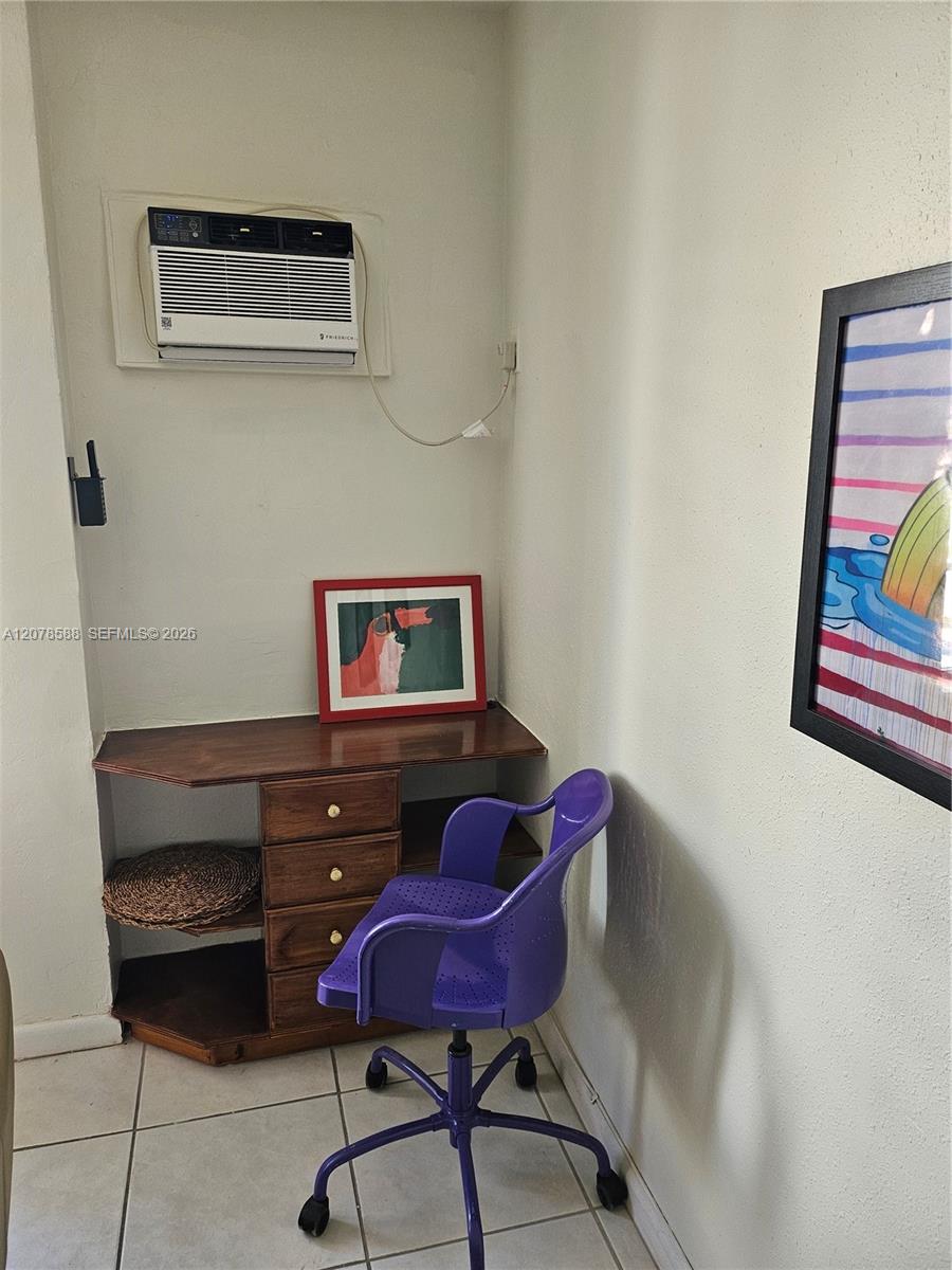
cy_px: 635
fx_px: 880
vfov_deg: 71.6
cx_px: 476
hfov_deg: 56.8
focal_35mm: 24
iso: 125
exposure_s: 1/120
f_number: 1.8
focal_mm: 5
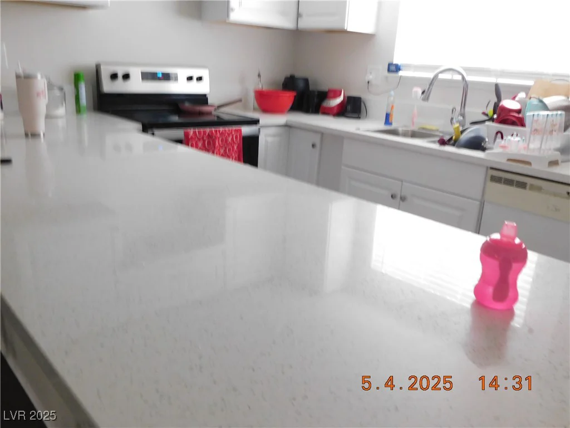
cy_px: 214
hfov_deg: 60.0
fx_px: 494
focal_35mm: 30
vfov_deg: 46.8
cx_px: 285
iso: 400
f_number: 3.2
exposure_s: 1/20
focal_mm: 5.3
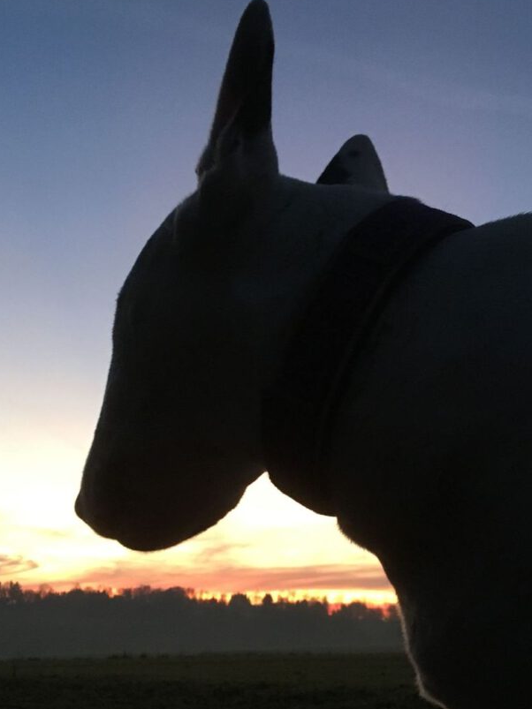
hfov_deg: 38.6
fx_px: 758
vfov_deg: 49.8
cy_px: 426
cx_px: 249
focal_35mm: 37
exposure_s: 1/33
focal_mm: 4.15
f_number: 2.2
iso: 160
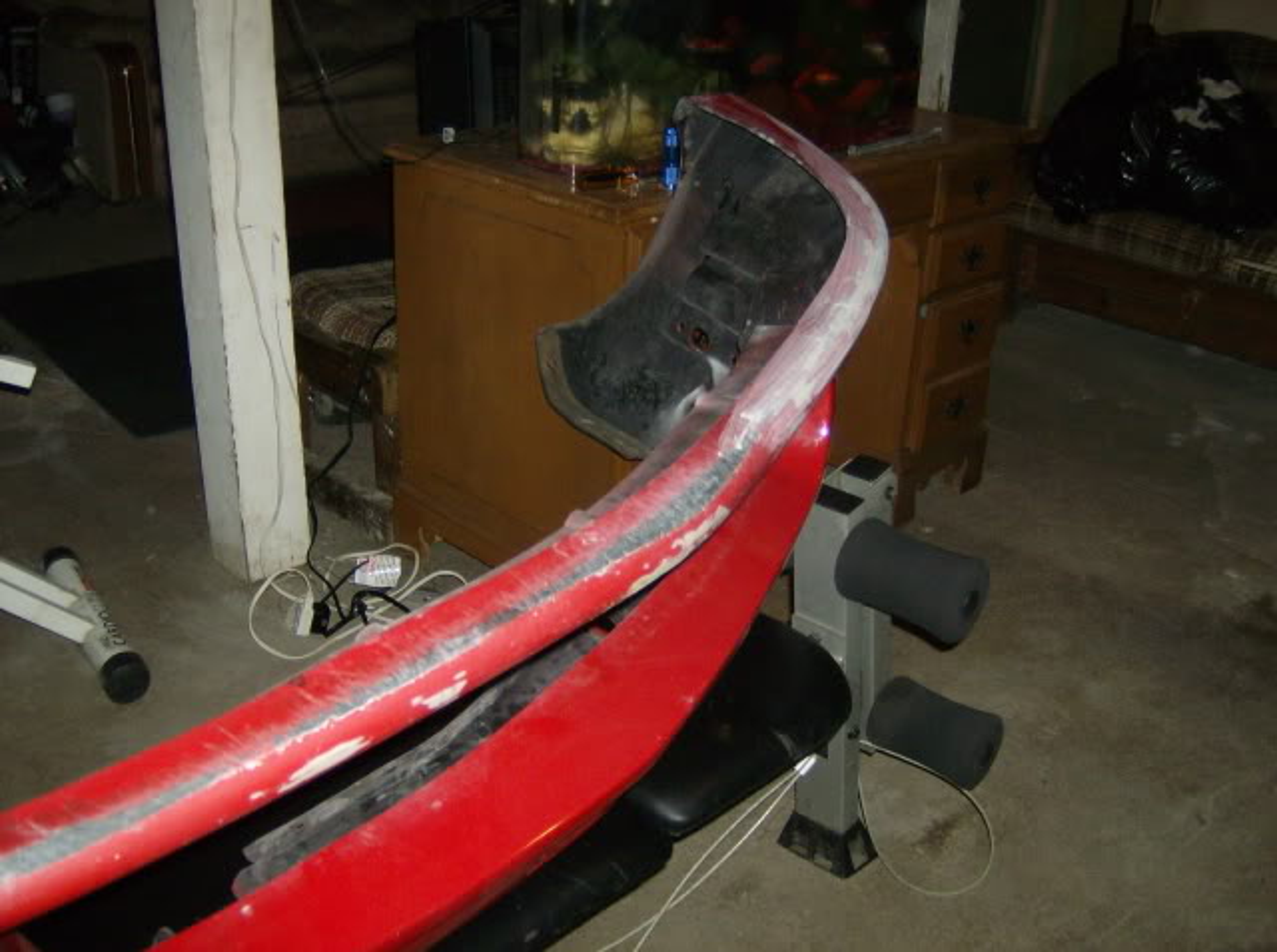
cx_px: 638
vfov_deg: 39.5
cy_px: 476
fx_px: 1325
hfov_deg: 51.5
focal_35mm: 36
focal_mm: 6
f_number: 2.8
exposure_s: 1/60
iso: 200
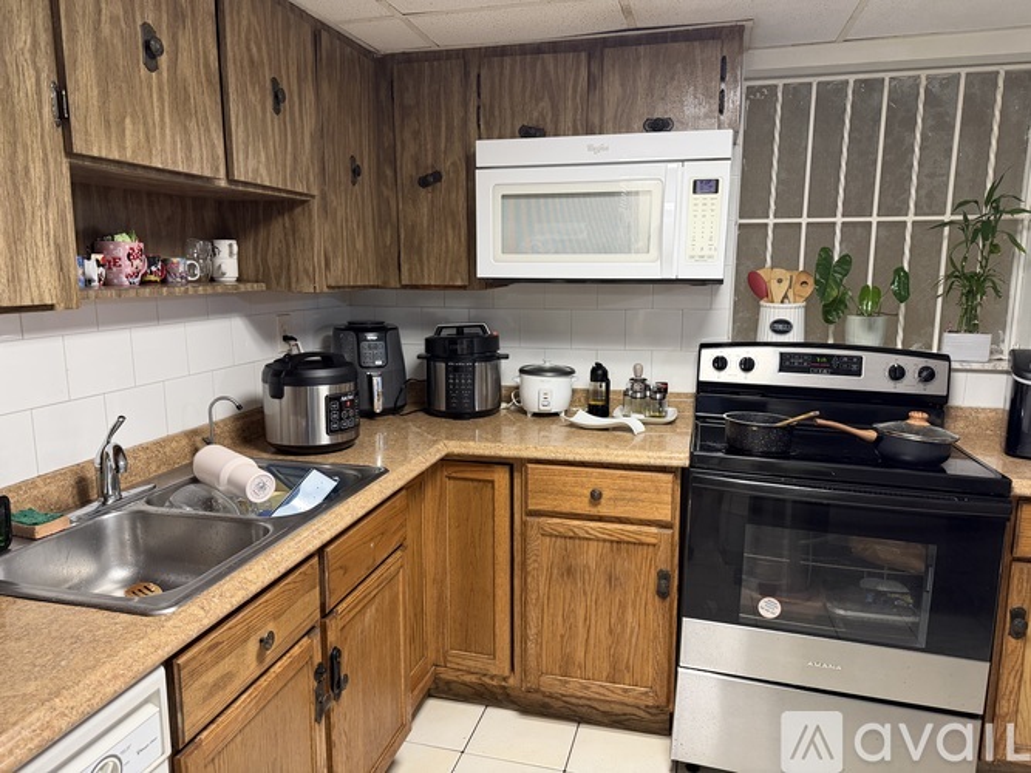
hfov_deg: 71.6
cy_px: 386
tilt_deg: -9.2
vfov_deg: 56.8
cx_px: 516
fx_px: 715
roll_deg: +1.0
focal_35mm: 24
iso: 250
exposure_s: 1/60
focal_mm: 6.76
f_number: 1.78
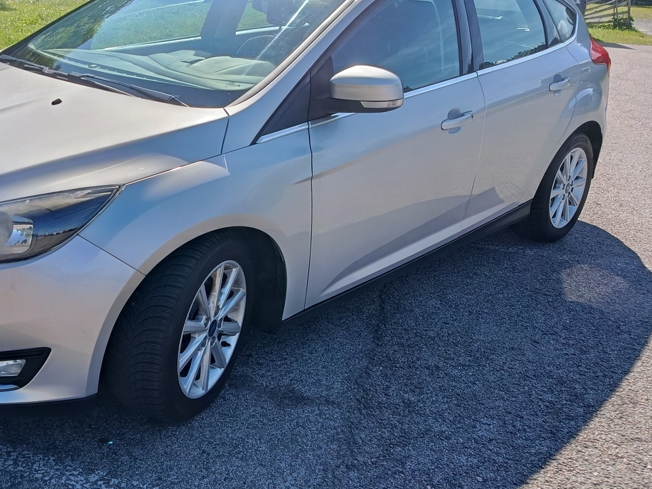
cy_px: 225
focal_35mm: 40
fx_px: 753
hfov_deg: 46.0
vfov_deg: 35.9
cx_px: 215
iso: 50
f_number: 1.7
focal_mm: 5.24
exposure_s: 1/260
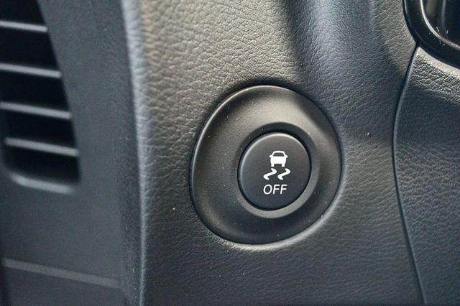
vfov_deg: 26.0
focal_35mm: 52
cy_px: 153
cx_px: 230
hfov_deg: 38.2
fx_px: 664
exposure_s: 1/50
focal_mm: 35
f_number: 5
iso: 12800
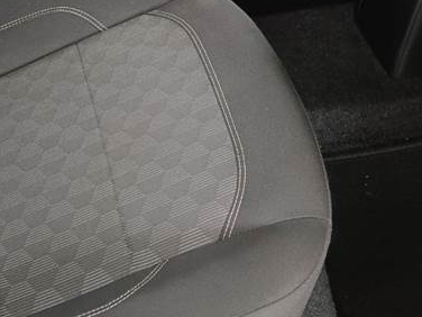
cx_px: 145
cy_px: -64
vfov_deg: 17.8
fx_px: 963
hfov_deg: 24.6
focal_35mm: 79
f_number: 1.79
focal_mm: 4.84
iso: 1300
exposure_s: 1/25
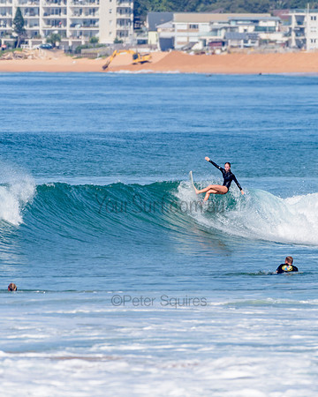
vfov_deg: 2.1
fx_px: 10836
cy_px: 202
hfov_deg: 1.7
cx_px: 212
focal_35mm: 921
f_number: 5.6
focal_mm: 500
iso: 125
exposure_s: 1/2000
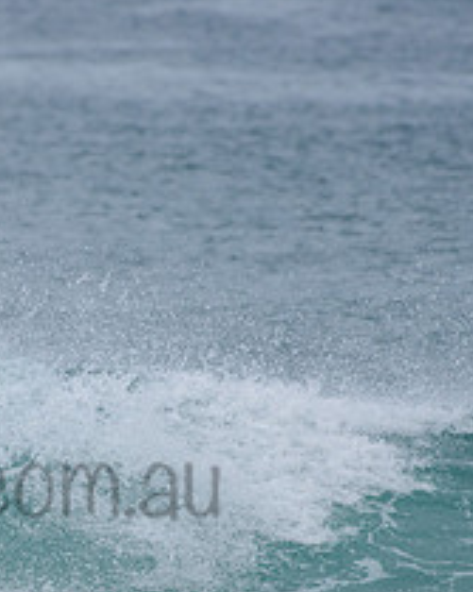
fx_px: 22817
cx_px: -79
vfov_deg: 1.5
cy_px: 452
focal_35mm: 1303
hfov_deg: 1.2
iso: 250
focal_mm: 500
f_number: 5.6
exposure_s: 1/2000
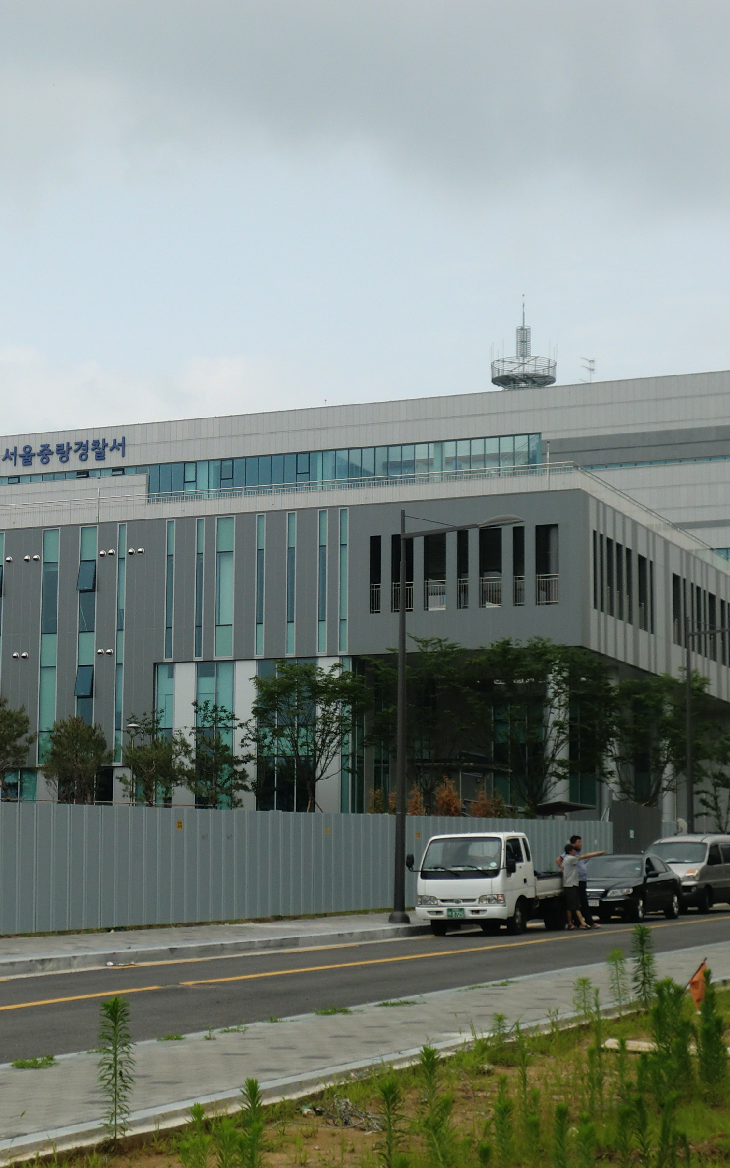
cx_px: 164
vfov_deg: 28.2
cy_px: 578
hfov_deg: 17.7
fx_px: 2323
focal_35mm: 73
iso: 64
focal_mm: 9.4
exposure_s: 1/640
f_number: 3.8
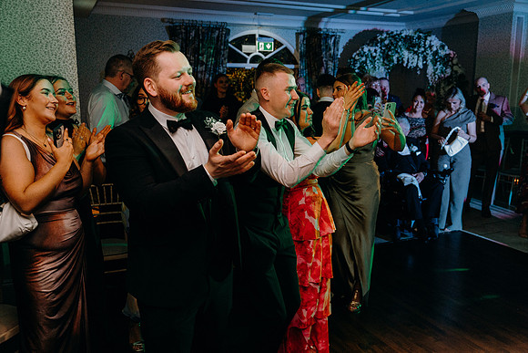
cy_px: 176
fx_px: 469
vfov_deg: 41.1
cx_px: 264
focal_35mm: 32
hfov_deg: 58.7
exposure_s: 1/160
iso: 2500
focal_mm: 32
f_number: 3.5
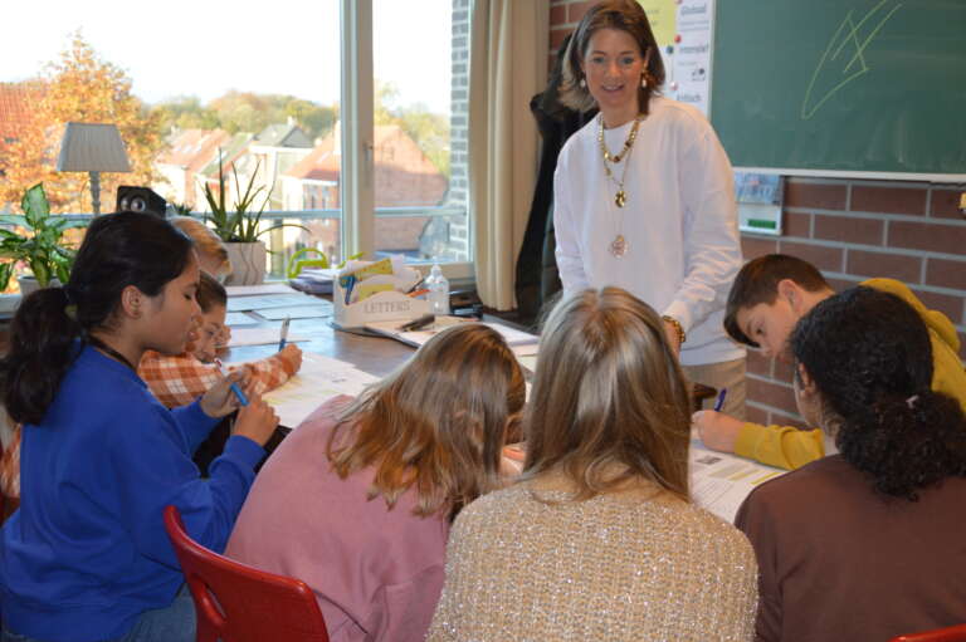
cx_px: 483
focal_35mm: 39
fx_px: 1046
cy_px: 321
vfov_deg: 34.2
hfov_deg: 49.6
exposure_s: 1/125
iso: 400
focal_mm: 26
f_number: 4
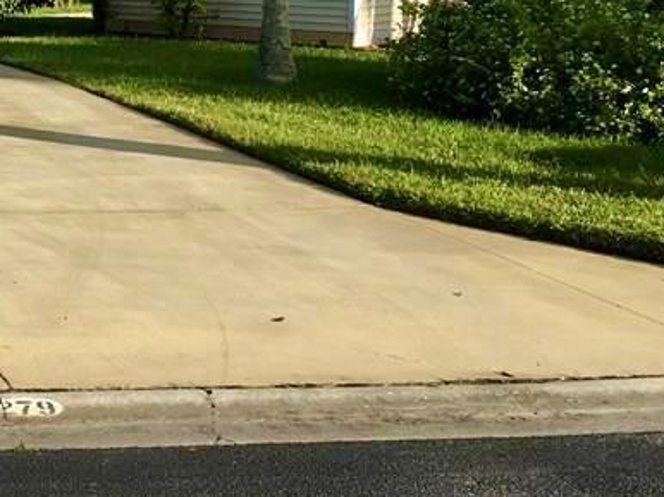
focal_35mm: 77
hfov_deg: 23.1
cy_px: 105
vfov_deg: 18.9
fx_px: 1476
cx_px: -151
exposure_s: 1/999
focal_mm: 4.15
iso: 25
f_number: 2.2
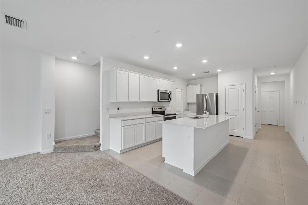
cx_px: 154
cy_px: 102
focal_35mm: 14
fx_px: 124
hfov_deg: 102.3
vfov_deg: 79.2
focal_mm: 14.5
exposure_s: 1/25
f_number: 8
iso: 400
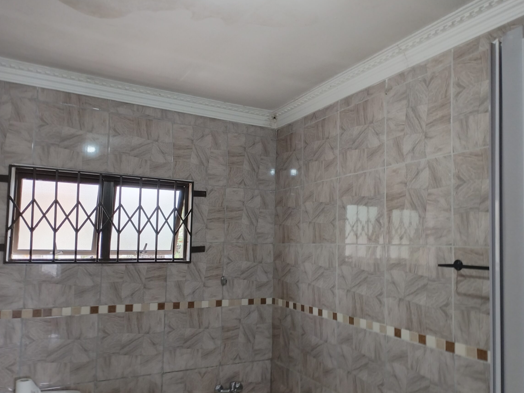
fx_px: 439
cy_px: 213
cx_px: 267
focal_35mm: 29
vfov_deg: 48.2
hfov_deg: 61.7
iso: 430
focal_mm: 4.25
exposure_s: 1/20
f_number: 1.8
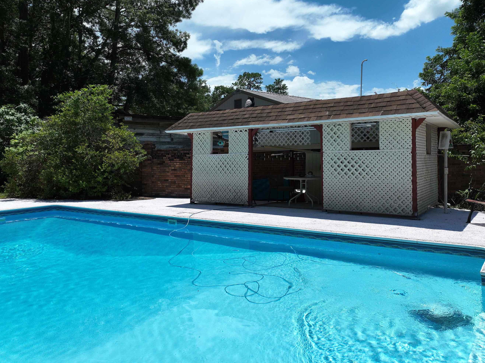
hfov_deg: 63.3
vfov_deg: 49.6
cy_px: 157
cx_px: 265
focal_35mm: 28
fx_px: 392
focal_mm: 12.29
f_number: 2.8
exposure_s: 1/4000
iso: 110
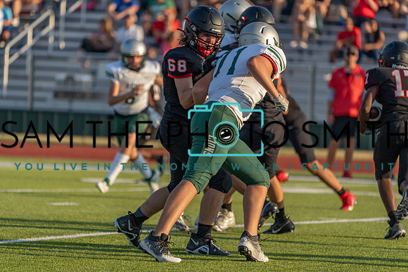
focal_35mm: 358
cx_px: 204
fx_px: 4058
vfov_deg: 3.8
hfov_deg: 5.8
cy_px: 136
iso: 400
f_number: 5.6
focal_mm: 358
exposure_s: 1/1250
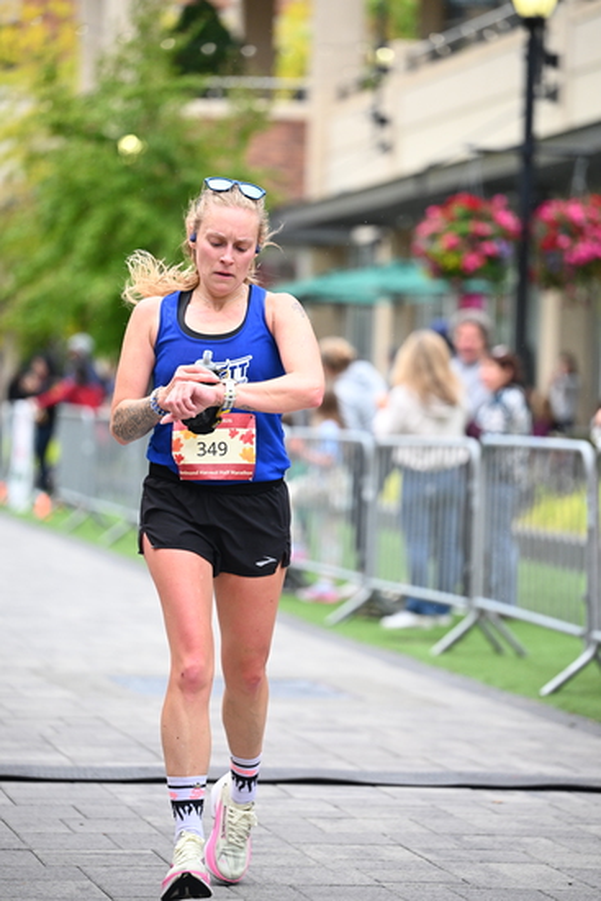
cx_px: 300
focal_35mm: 130
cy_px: 450
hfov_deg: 10.6
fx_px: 3253
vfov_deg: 15.8
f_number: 2.8
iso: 1250
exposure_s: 1/1600
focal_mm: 130
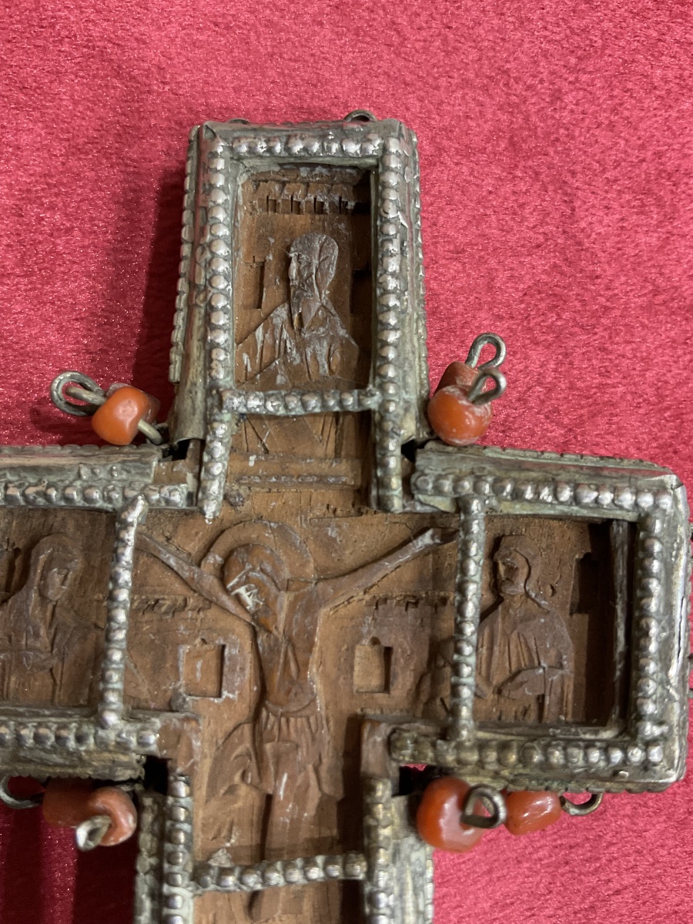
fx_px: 774
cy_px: 462
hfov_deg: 48.2
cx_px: 346
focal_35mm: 29
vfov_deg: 61.7
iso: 200
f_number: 1.8
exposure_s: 1/50
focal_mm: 3
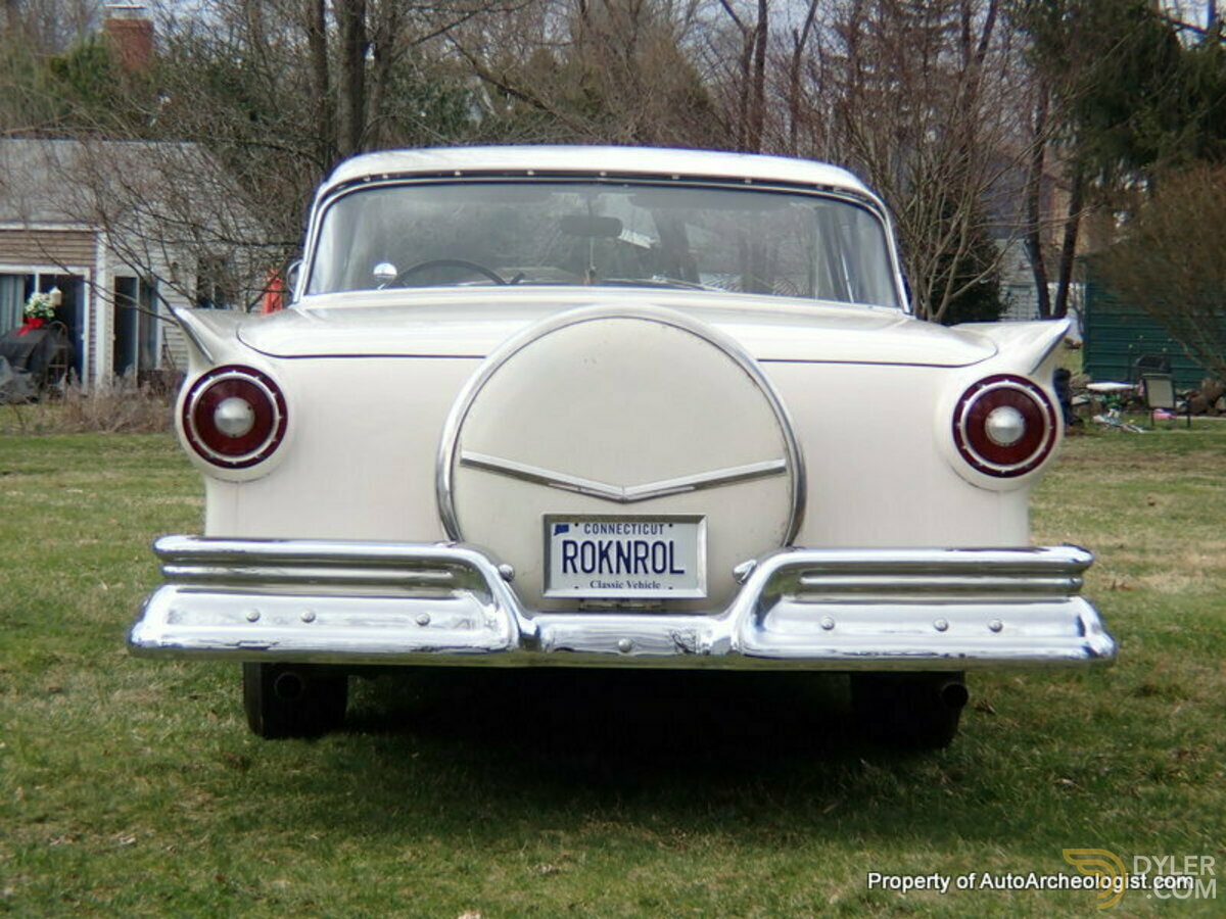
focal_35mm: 71
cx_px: 613
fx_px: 2515
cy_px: 460
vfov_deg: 20.7
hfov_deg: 27.4
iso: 100
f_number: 5.6
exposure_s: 1/160
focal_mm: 12.73
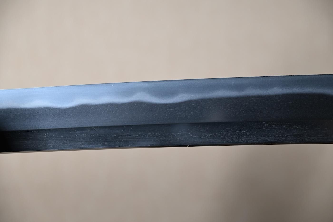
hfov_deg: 19.5
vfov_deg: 13.0
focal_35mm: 105
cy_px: 111
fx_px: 971
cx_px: 166
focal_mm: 70
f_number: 5.3
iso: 100
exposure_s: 1
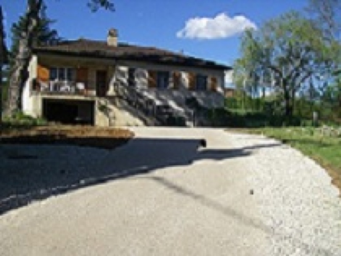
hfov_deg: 48.9
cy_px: 128
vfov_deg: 37.8
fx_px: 375
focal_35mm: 38
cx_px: 170
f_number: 6.6
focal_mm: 6.3
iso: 64
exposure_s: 1/200
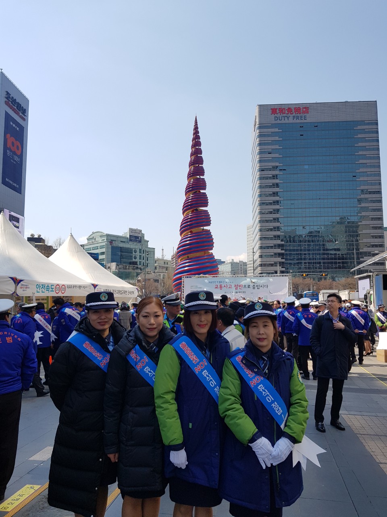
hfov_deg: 53.1
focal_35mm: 26
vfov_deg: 67.3
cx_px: 194
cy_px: 258
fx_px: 388
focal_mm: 4.3
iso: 40
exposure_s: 1/2000
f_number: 1.7
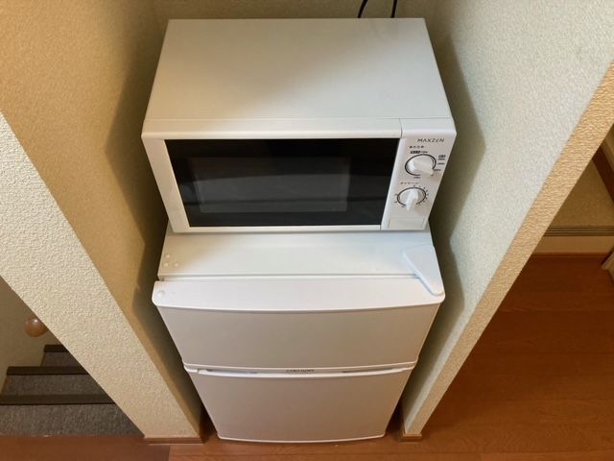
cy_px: 230
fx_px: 497
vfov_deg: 49.7
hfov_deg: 63.4
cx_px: 307
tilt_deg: -52.0
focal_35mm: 28
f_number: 1.8
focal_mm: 3.99
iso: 200
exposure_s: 1/50
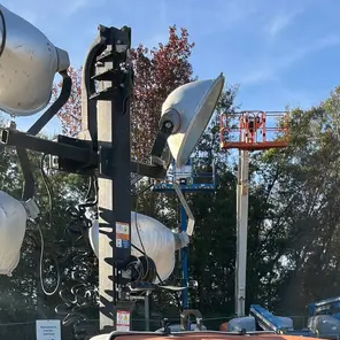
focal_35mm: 57
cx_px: 208
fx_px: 633
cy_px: 389
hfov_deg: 30.0
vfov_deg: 27.1
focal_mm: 5.1
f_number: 1.6
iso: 50
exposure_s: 1/1252
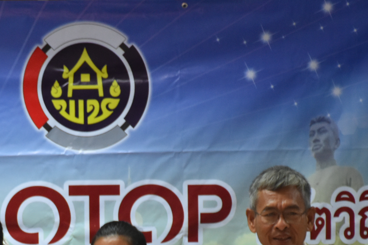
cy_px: 289
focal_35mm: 319
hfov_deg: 6.4
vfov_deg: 4.3
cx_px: -24
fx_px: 3261
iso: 1250
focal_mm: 80
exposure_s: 1/60
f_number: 5.3
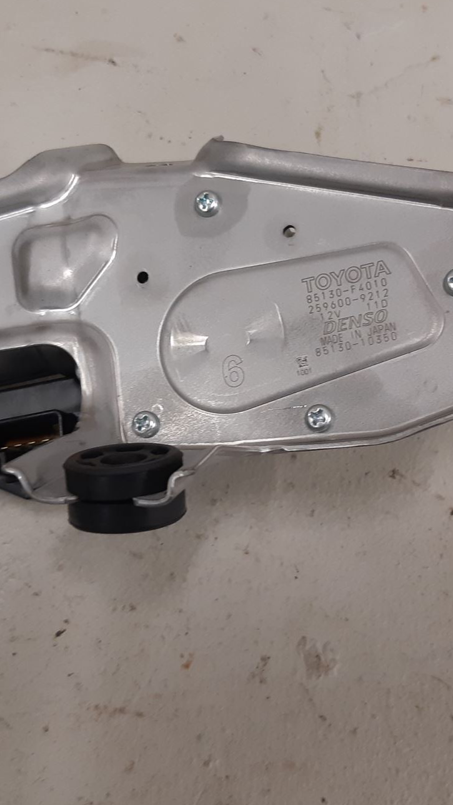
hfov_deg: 26.5
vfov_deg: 45.4
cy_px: 372
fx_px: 961
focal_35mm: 45
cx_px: 259
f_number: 1.7
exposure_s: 1/50
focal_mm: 3.93
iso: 125
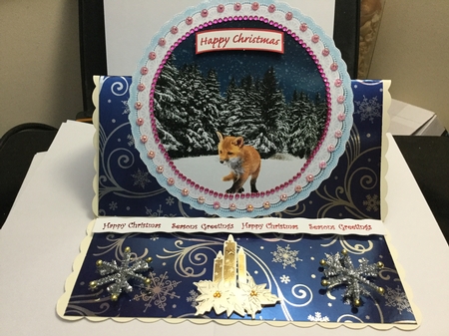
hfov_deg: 58.4
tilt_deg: -41.7
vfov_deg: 45.4
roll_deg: -1.9
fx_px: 402
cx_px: 224
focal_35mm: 31
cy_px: 168
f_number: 2.4
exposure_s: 1/33
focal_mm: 3.3
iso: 160
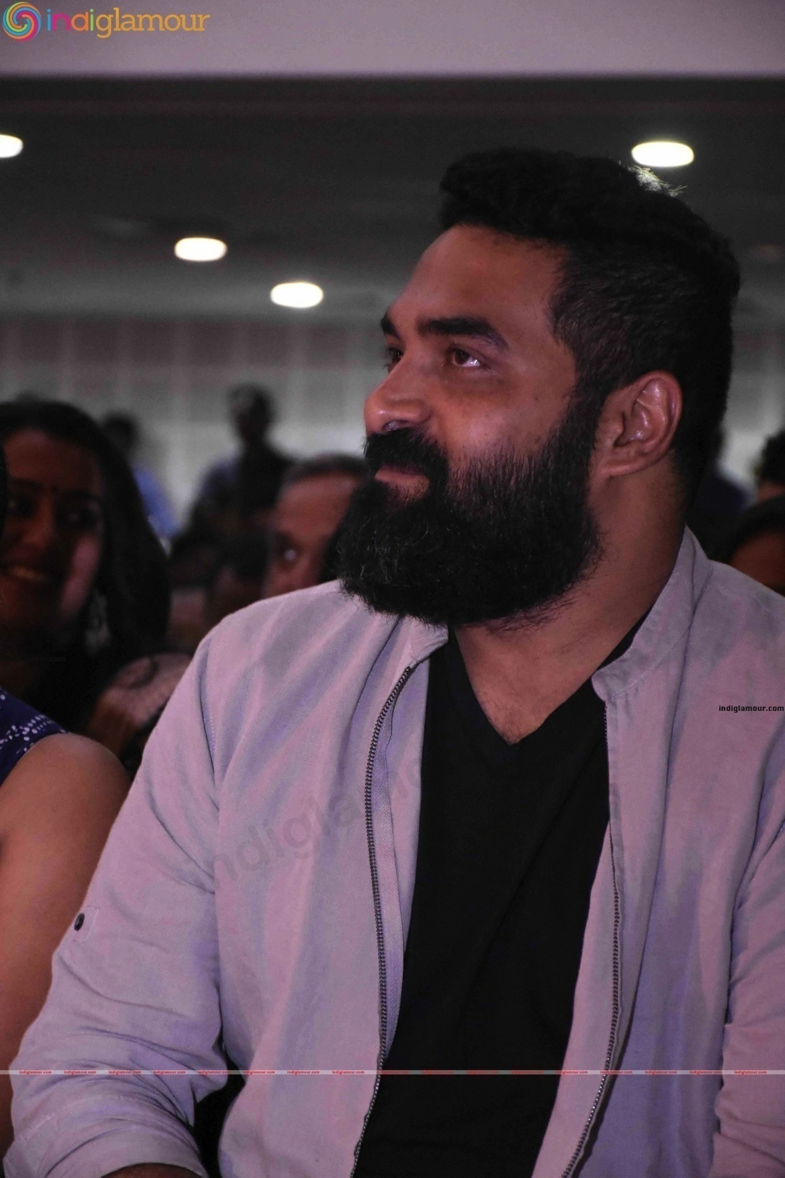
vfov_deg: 16.1
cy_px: 589
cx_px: 392
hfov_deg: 10.8
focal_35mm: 128
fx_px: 4170
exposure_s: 1/80
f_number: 5.3
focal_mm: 85
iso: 8000
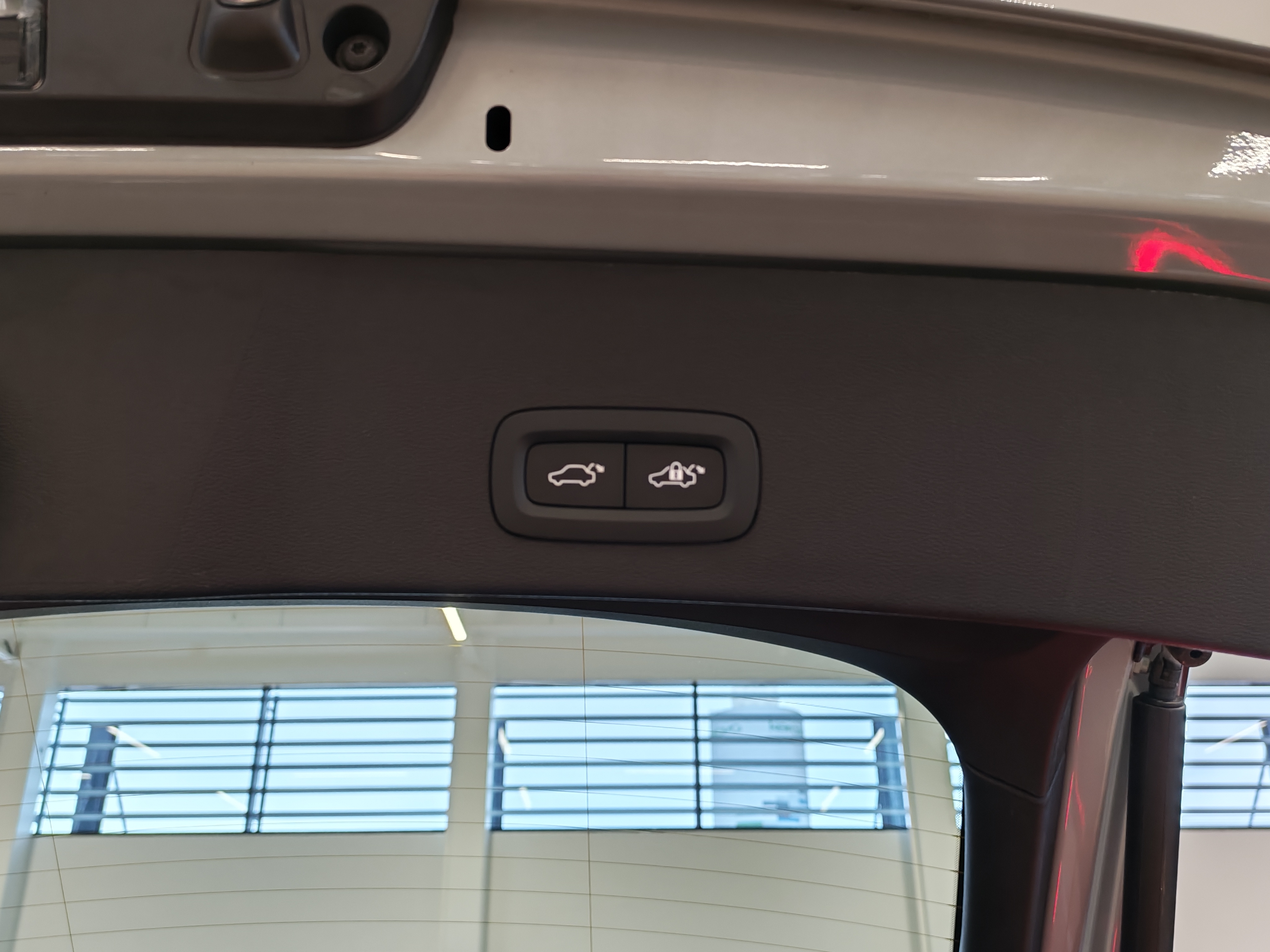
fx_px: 1211
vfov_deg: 42.9
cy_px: 476
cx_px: 635
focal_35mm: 33
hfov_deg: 55.4
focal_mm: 6.12
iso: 160
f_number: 1.9
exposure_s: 1/100
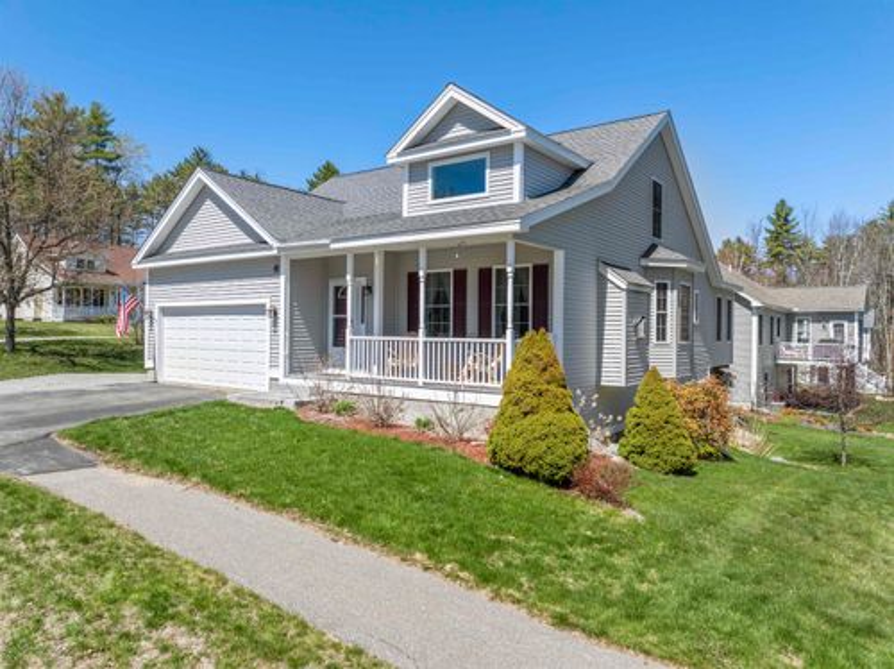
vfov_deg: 56.7
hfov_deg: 71.6
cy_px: 334
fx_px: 619
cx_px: 447
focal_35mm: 24
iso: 130
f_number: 2.8
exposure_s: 1/2500
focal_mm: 12.29
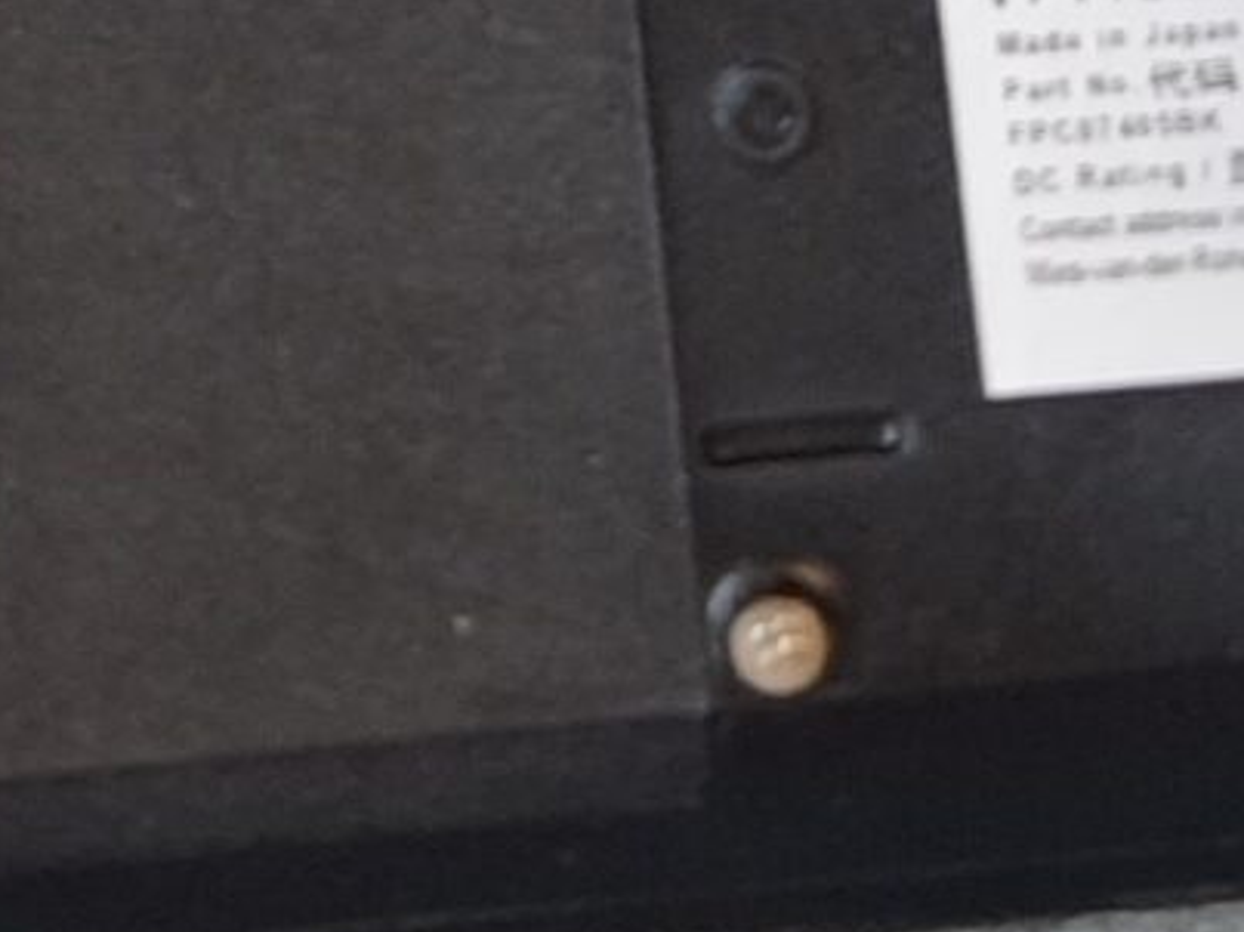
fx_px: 5712
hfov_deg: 12.4
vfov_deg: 8.5
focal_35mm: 159
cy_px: -1299
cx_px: 556
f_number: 2
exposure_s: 1/25
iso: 400
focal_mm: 4.6
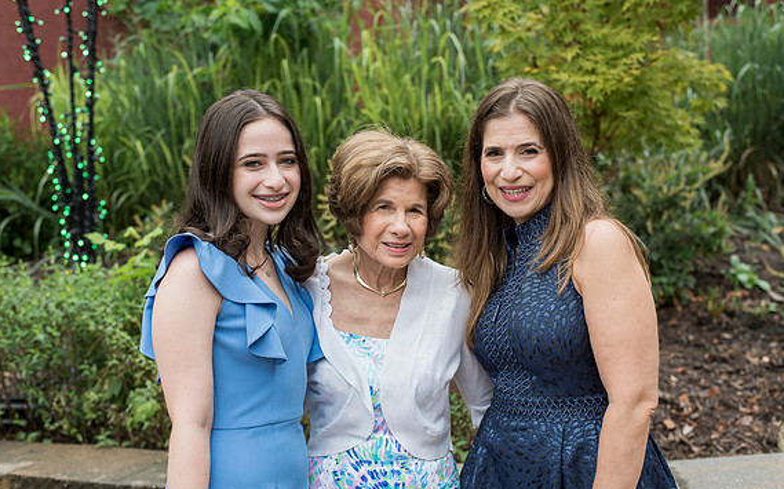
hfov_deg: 38.9
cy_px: 244
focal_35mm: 52
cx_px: 393
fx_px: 1111
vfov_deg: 24.8
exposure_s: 1/640
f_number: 4
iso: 400
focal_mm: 50
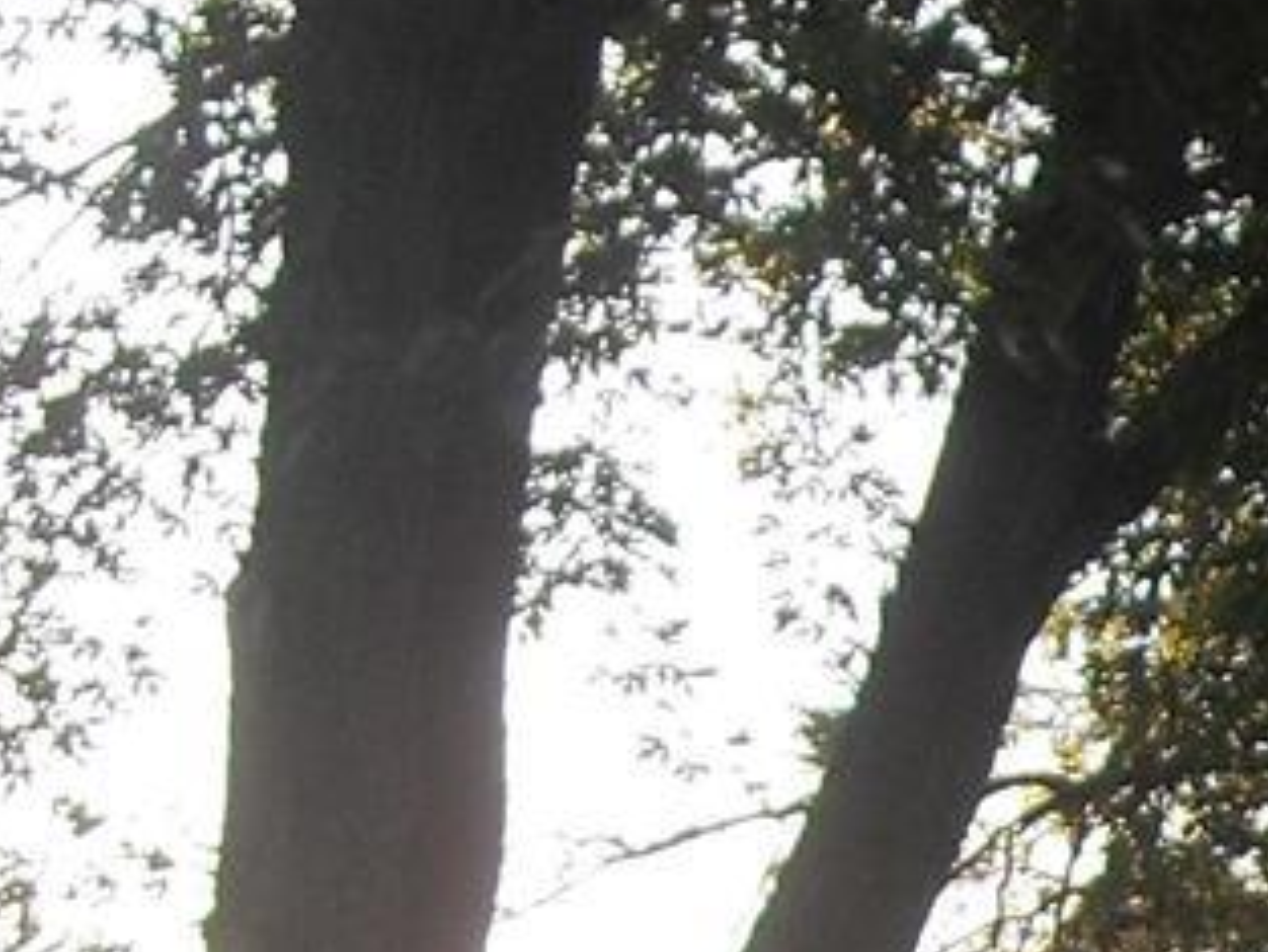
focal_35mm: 189
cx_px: 2313
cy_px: 1523
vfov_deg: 7.7
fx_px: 6926
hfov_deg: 9.9
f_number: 2.8
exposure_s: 1/125
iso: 80
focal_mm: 6.3
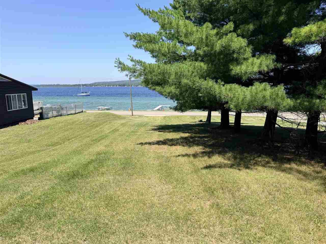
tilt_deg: -8.5
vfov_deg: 56.8
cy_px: 122
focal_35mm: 24
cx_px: 163
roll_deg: +2.4
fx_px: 226
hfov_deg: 71.6
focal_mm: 6.76
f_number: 1.78
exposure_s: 1/3279
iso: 80
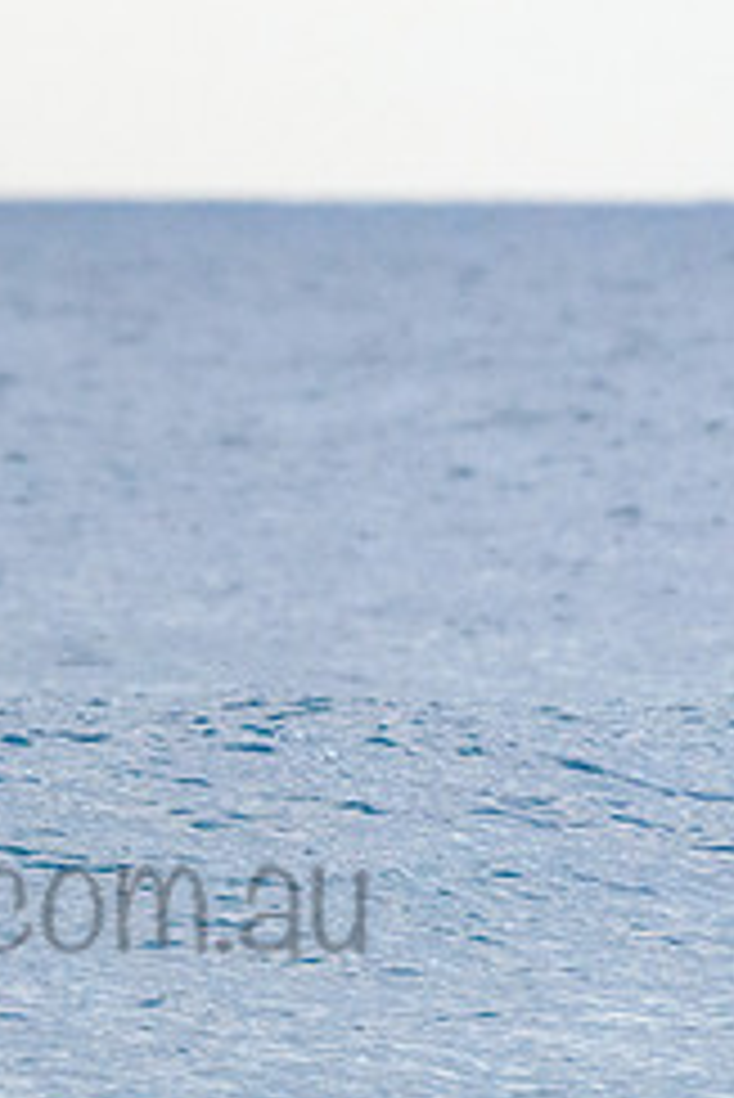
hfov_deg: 0.9
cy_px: 658
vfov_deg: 1.4
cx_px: -403
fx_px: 44493
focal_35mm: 1457
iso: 2800
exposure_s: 1/2000
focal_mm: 500
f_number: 5.6
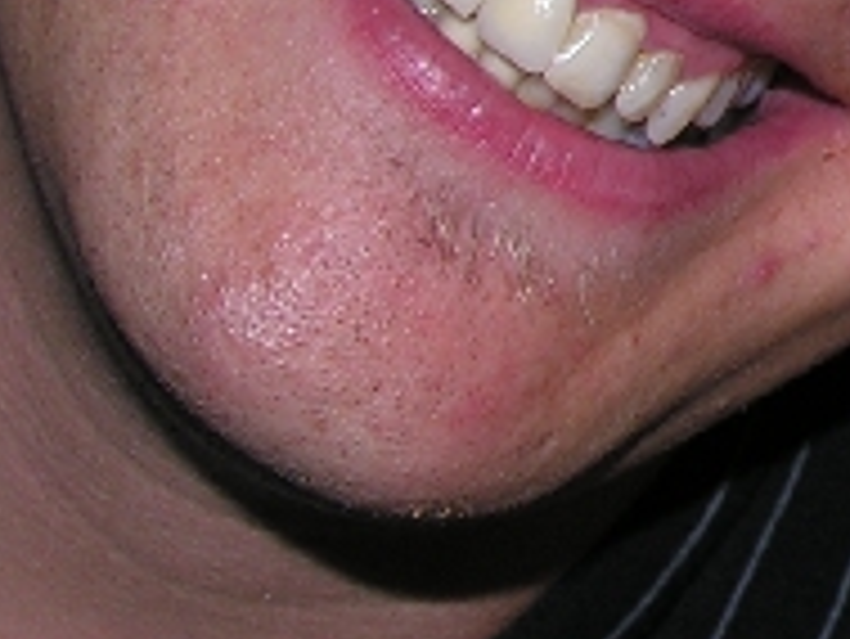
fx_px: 4546
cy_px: -351
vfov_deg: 7.9
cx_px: 1538
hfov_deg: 10.1
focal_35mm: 185
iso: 50
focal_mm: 8.9
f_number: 2.8
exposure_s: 1/60.1
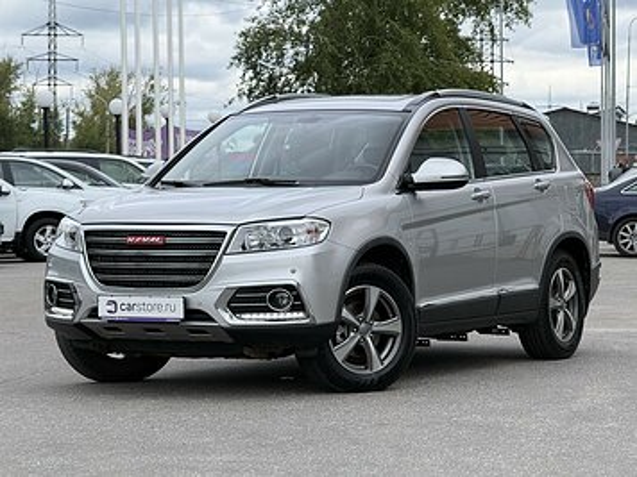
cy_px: 238
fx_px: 2208
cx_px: 318
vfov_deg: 12.3
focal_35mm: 120
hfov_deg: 16.4
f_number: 2.8
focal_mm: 15.66
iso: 50
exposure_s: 1/591
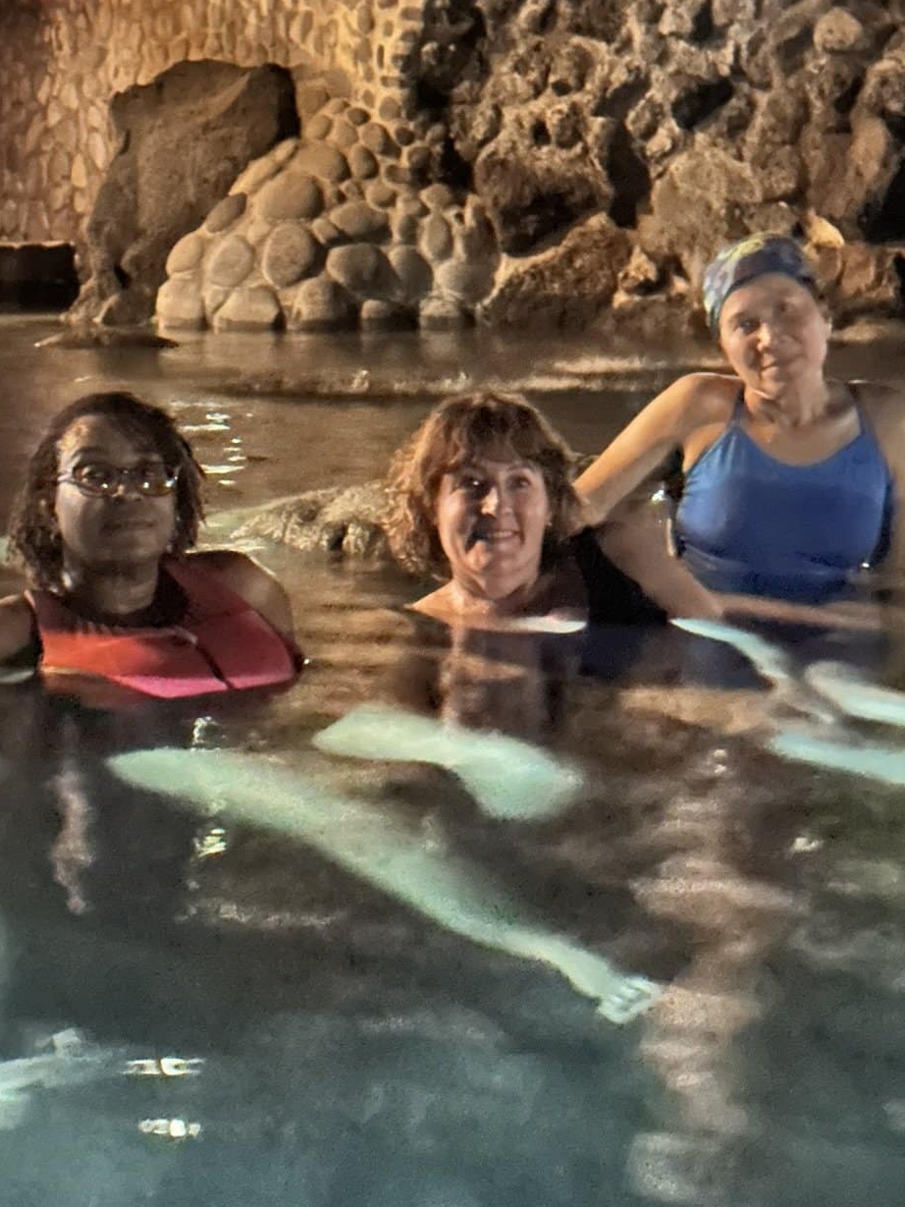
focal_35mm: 80
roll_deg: -0.5
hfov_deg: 18.4
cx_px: 300
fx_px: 2788
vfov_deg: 24.4
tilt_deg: -9.6
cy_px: 710
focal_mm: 6.86
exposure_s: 1/5
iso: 2500
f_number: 1.78
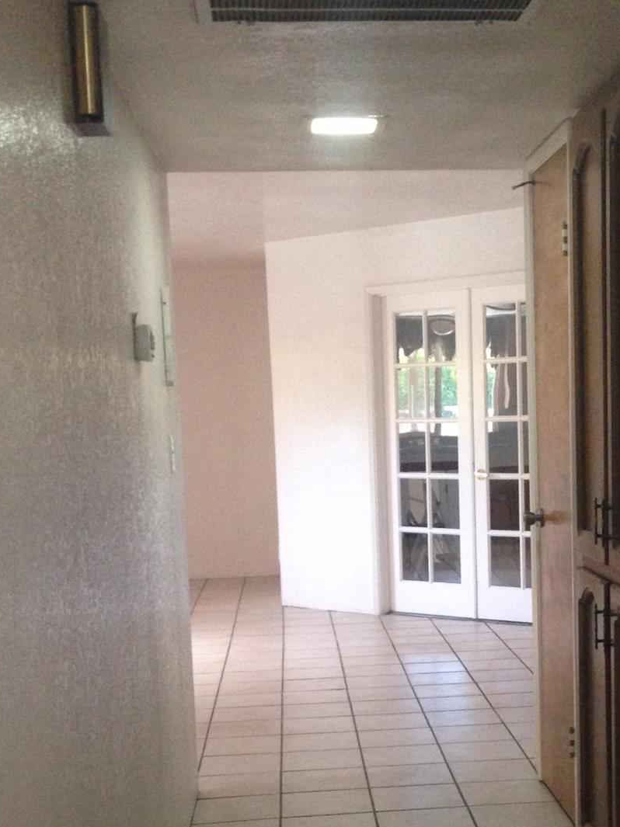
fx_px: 1482
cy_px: 615
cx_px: 448
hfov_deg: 23.4
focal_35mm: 62
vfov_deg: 30.7
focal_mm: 4.12
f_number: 2.4
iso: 250
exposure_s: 1/20
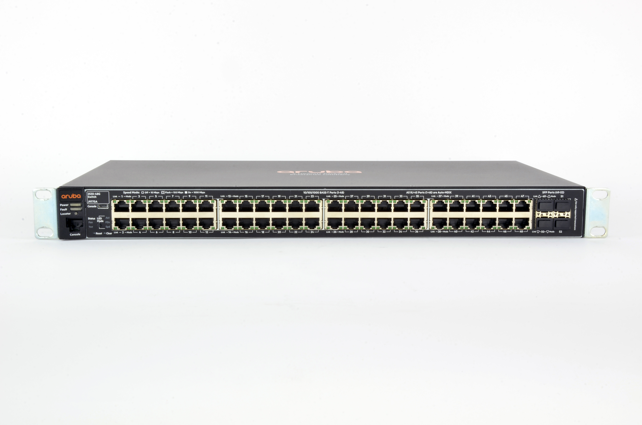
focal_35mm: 57
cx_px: 321
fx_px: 1014
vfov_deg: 23.7
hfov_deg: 35.1
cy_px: 212
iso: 100
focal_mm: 38
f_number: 29
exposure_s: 1.3
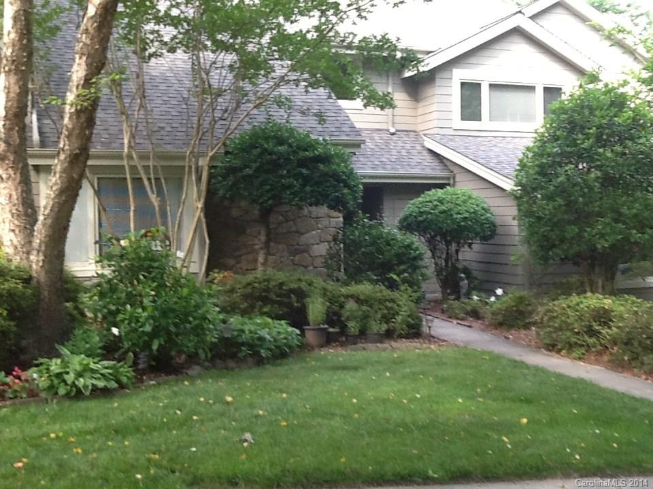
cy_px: 244
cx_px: 326
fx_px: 830
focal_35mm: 44
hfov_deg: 42.9
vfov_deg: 32.9
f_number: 2.4
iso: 50
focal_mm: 2.03
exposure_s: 1/60
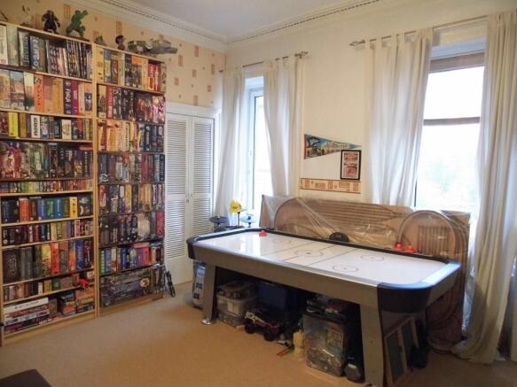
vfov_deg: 54.9
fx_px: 373
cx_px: 258
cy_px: 194
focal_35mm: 25
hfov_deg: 69.4
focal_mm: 4.5
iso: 400
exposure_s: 1/15
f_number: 3
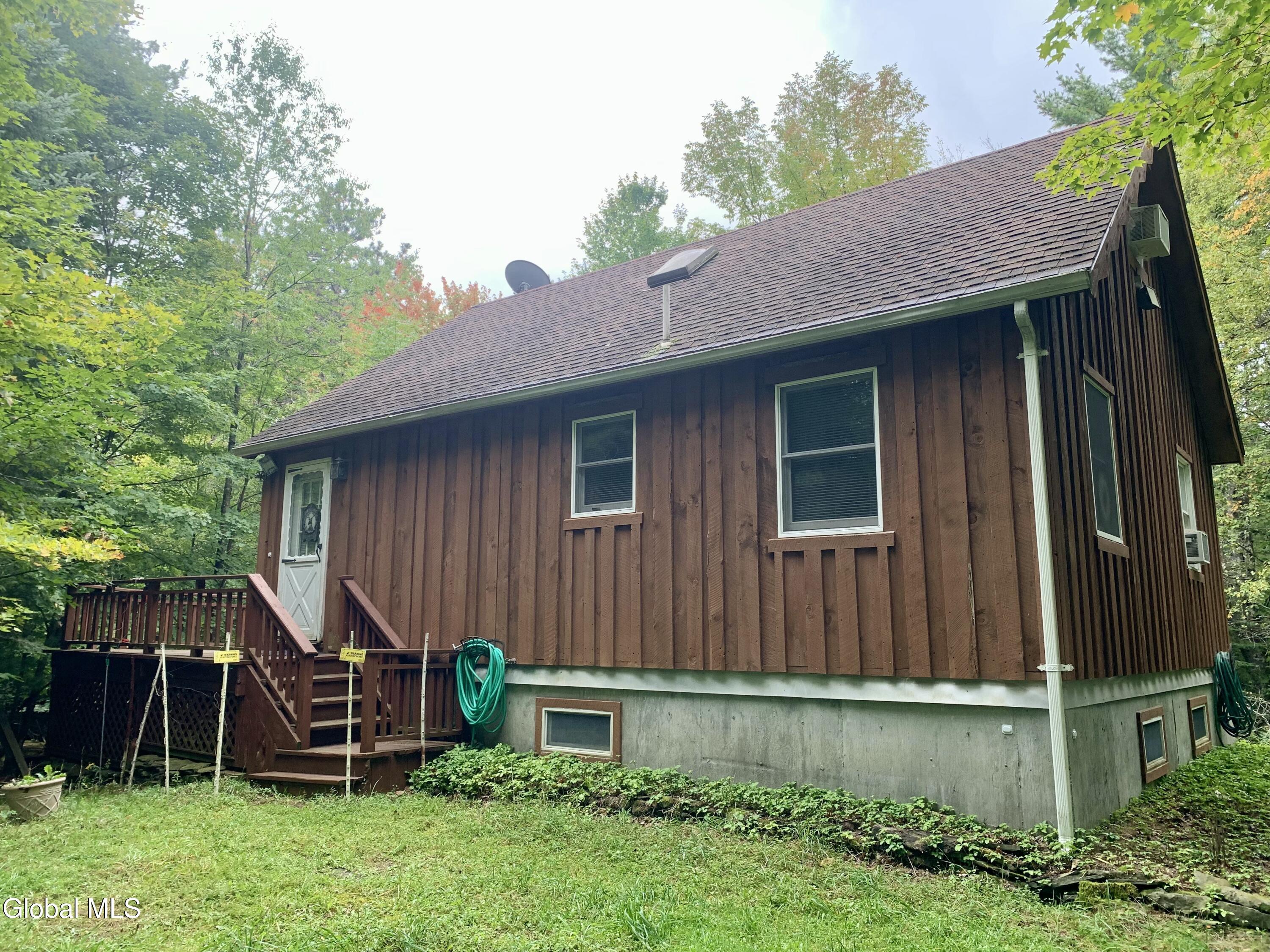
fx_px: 954
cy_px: 476
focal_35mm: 26
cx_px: 635
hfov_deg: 67.3
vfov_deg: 53.1
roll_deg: -0.1
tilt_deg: +10.6
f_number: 1.8
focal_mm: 4.25
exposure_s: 1/218
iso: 25
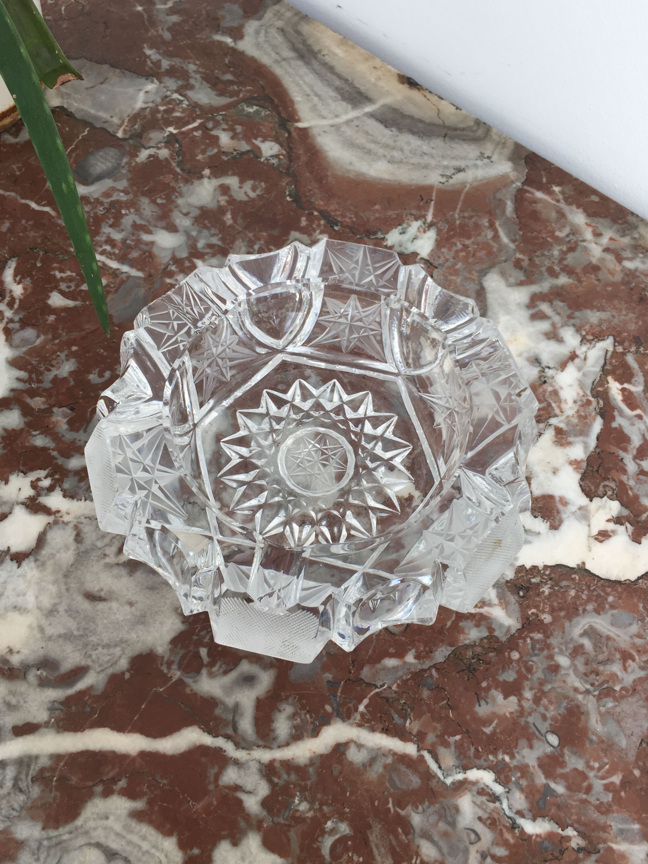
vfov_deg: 58.3
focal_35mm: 31
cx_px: 327
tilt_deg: -62.1
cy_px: 436
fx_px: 774
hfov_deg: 45.4
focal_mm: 4.15
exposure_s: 1/100
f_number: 2.2
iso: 32
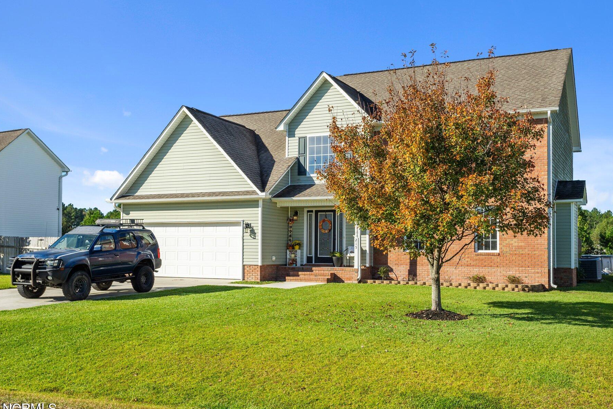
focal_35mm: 39
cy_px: 195
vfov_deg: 34.2
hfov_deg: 49.6
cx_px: 310
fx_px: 664
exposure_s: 1/500
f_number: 8
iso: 160
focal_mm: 34
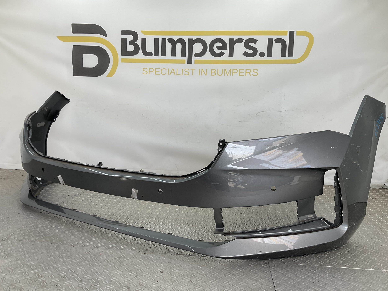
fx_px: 336
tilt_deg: -10.0
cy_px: 150
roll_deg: -3.4
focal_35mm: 30
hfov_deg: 60.0
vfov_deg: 46.8
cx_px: 189
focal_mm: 3
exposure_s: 1/177
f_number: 1.8
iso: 16
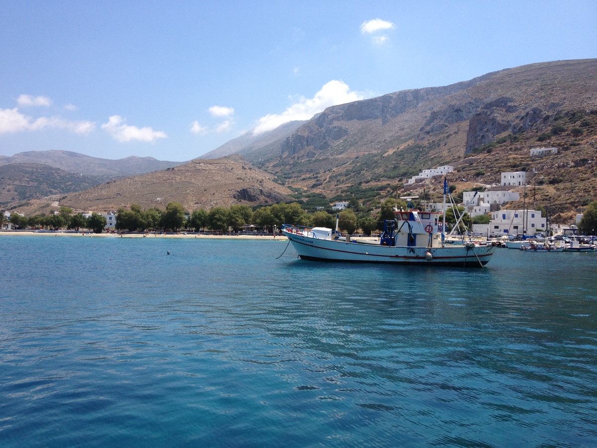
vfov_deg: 40.7
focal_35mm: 35
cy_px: 224
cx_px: 298
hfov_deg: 52.6
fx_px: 604
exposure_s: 1/1842
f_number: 2.4
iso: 50
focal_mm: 4.28
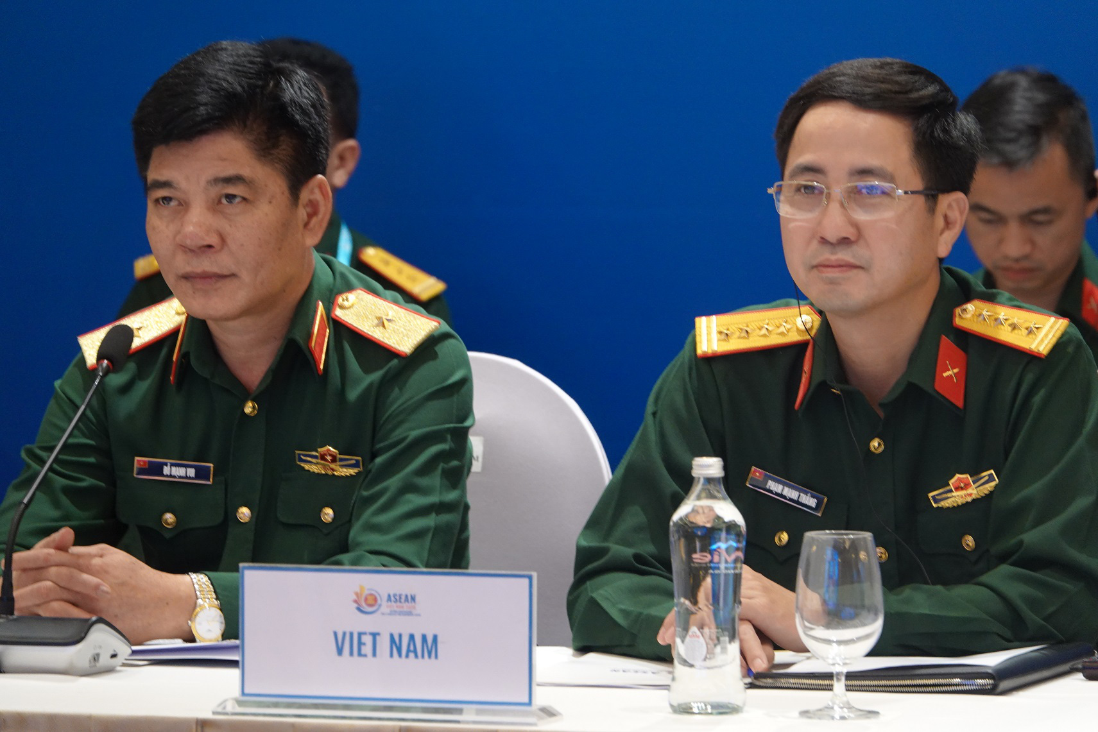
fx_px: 8449
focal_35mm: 277
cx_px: 549
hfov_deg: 7.4
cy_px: 366
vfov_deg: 5.0
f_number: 4
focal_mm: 101.58
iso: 800
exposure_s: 1/50
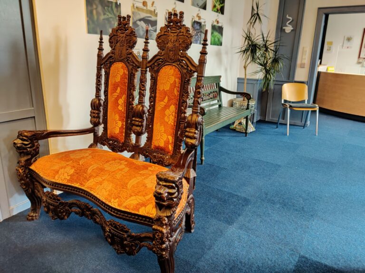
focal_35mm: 27
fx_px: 285
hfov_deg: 65.3
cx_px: 182
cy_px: 136
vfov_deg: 51.4
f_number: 1.65
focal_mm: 4.75
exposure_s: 1/25
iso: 800
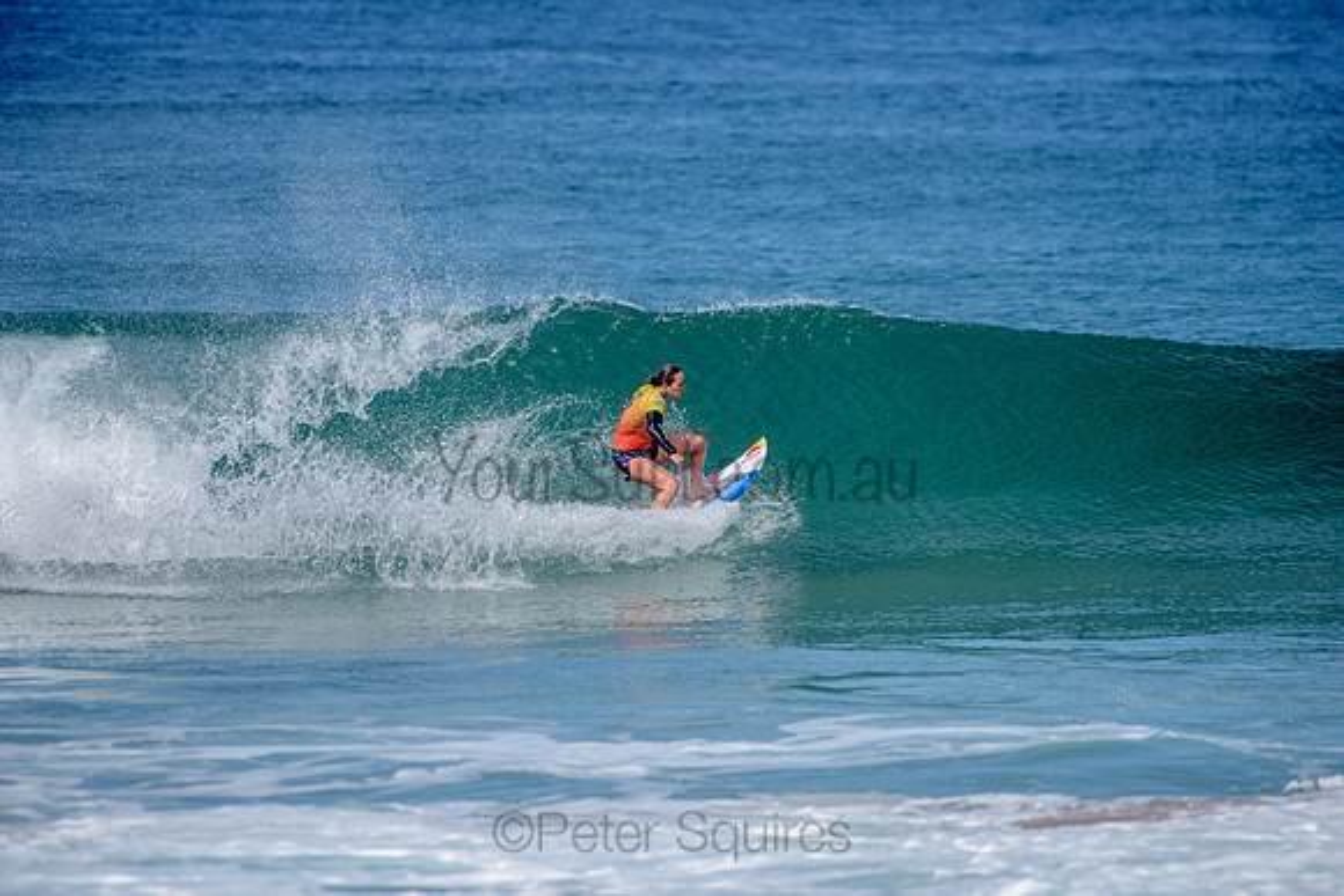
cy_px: 448
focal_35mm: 500
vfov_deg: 2.8
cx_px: 672
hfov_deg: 4.1
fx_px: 18670
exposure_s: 1/2500
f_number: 6.3
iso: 250
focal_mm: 500
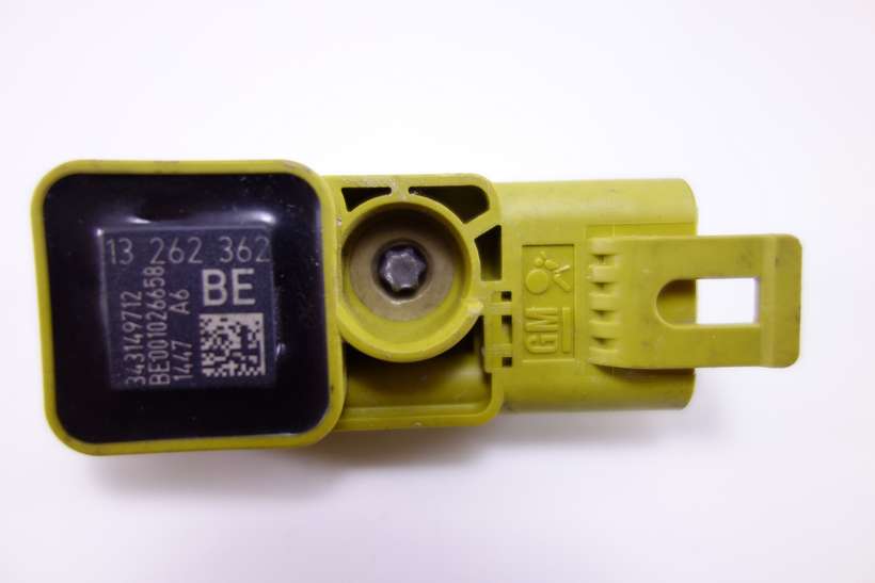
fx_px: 681
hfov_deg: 65.5
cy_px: 292
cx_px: 438
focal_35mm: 28
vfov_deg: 46.4
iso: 125
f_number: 2
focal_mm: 10.4
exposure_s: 1/100
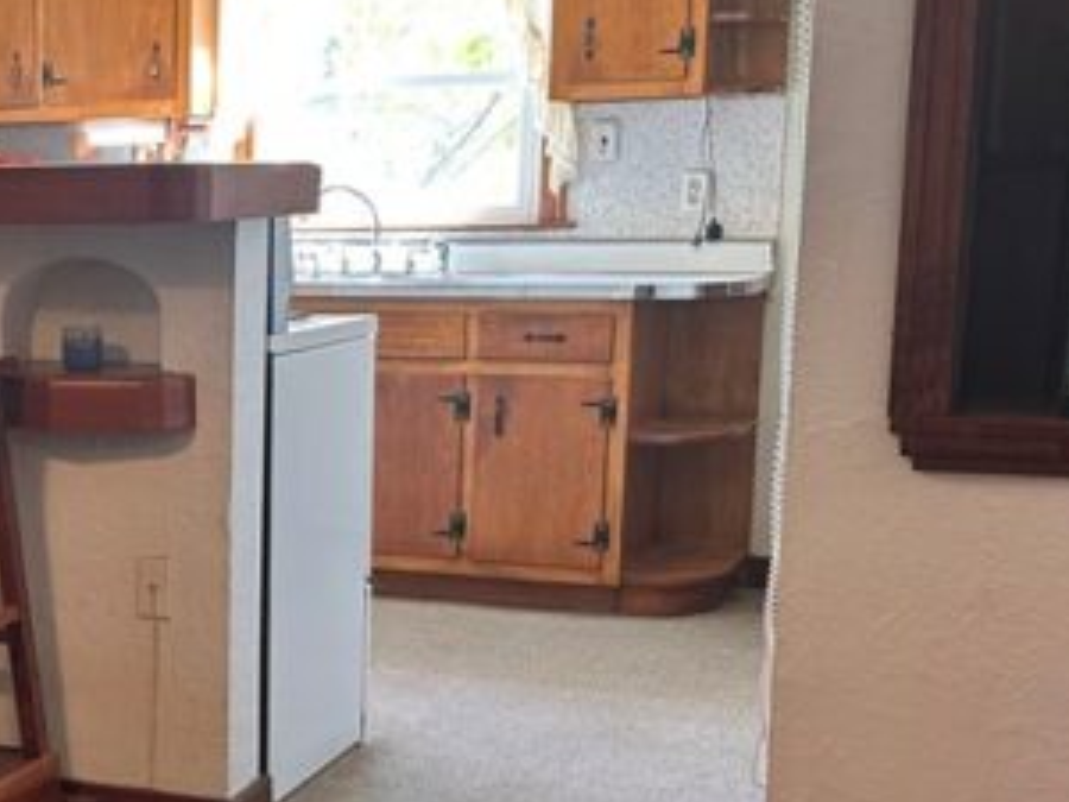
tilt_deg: -10.1
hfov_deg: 28.3
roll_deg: +0.3
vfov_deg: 22.8
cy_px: 574
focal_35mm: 64
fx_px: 1976
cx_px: -18
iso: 160
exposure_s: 1/60
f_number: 1.78
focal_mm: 6.86
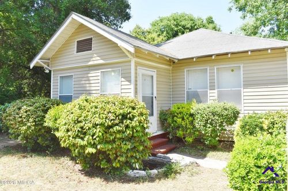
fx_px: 216
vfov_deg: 47.7
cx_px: 144
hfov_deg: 67.5
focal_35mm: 27
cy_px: 96
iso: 200
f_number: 8
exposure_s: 1/250
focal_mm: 18
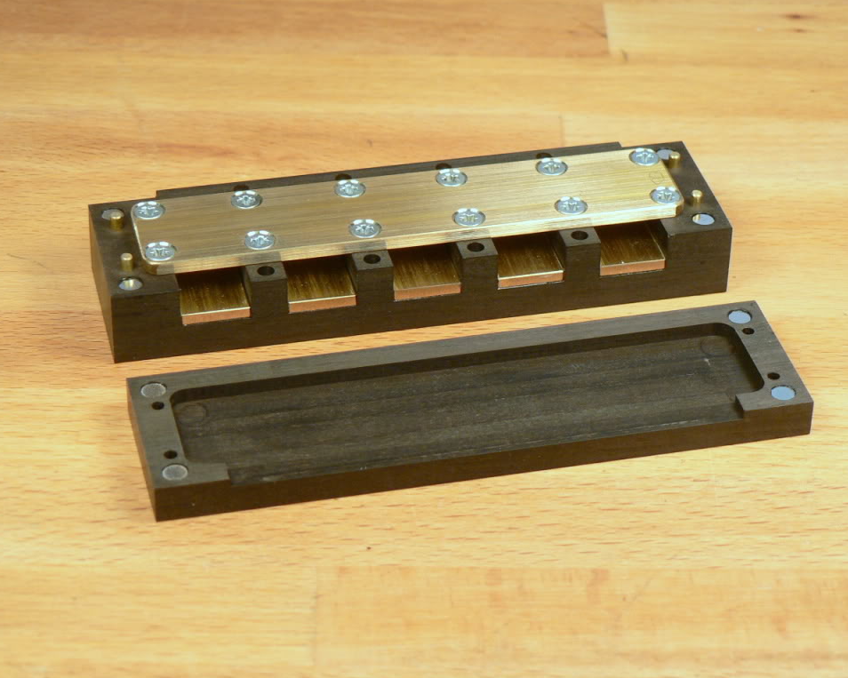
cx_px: 430
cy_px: 339
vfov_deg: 14.1
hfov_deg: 17.6
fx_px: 2735
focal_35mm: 109
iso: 100
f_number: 3.2
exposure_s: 1/60
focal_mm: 17.3
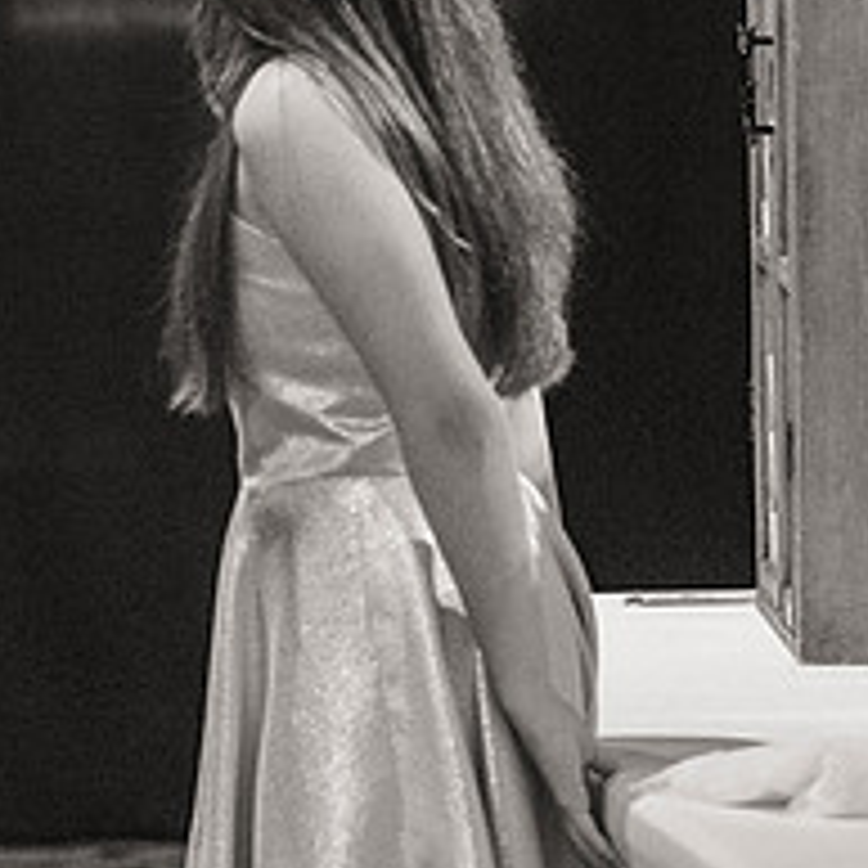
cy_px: 119
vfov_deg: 5.7
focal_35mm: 306
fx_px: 8681
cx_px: -261
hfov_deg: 5.7
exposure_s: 1/160
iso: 12800
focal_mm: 120
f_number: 3.5
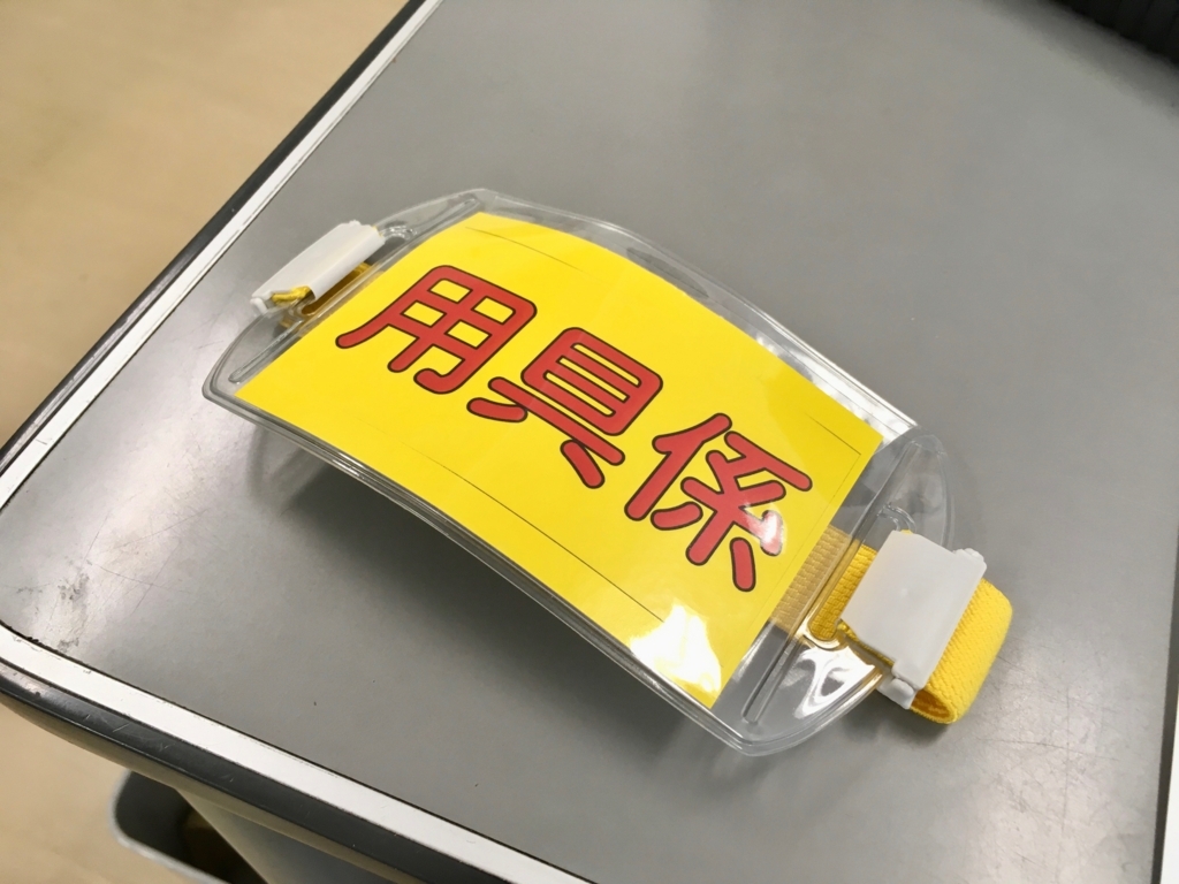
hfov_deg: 61.7
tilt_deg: -54.3
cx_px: 590
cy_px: 442
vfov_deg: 48.2
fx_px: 988
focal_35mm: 29
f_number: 2.2
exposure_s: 1/30
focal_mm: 4.15
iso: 32
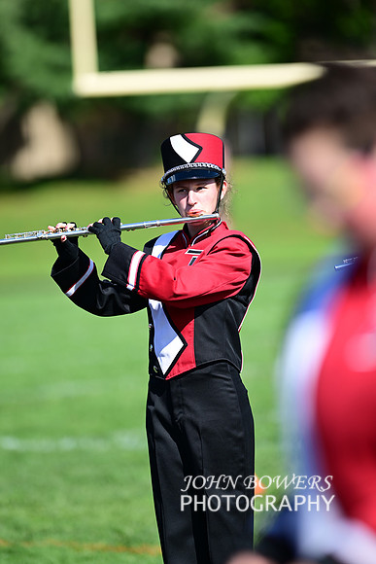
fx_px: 4697
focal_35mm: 300
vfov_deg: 6.9
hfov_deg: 4.6
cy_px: 282
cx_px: 188
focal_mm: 300
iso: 140
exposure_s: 1/1600
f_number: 2.8
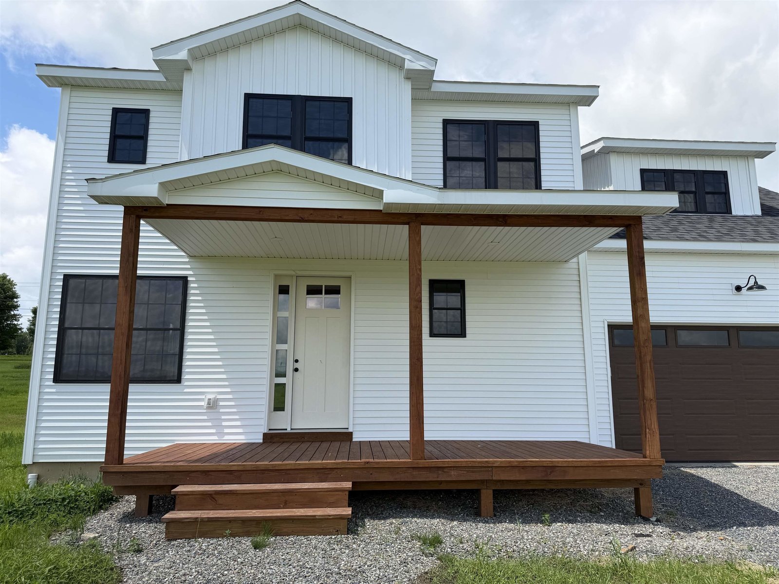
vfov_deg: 56.8
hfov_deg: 71.6
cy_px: 292
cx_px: 390
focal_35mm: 24
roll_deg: +1.2
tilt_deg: +9.9
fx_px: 540
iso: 80
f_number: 1.78
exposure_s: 1/4405
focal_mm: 6.76
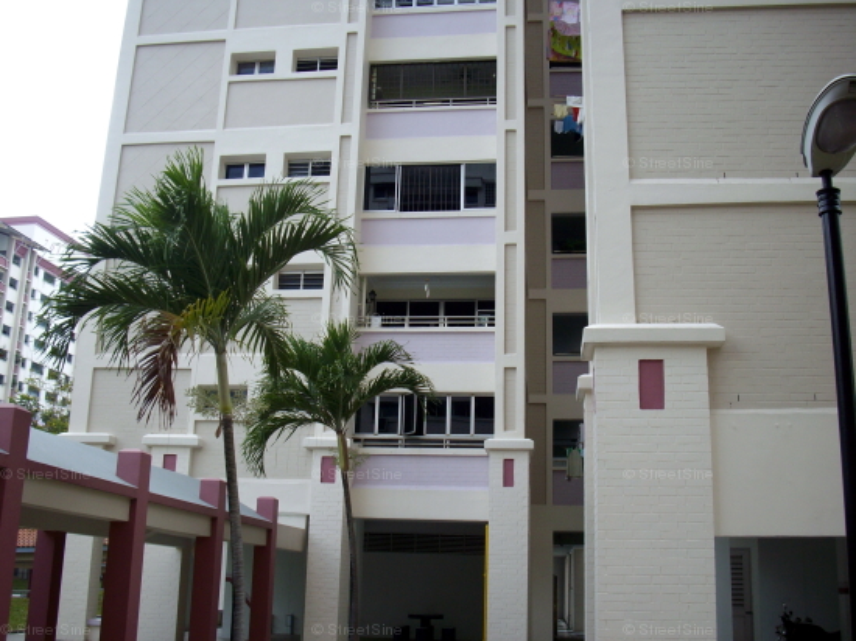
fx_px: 915
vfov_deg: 38.6
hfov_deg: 50.2
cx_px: 428
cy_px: 320
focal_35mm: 37
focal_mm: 6.2
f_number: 2.8
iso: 80
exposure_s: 1/250
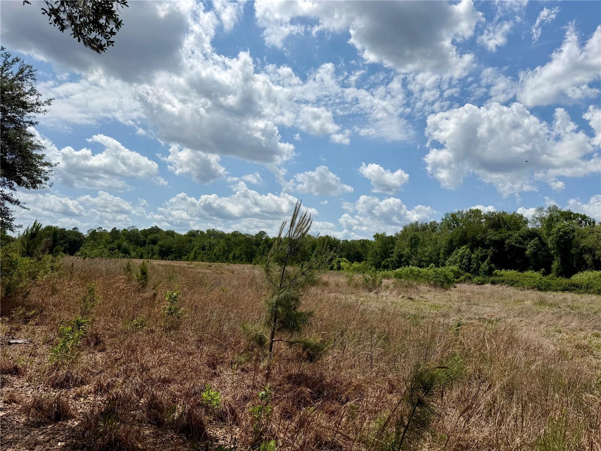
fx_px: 417
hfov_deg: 71.6
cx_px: 300
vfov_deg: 56.8
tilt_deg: +4.5
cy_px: 226
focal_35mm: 24
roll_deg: -1.4
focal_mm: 6.76
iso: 80
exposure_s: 1/11905
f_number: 1.78
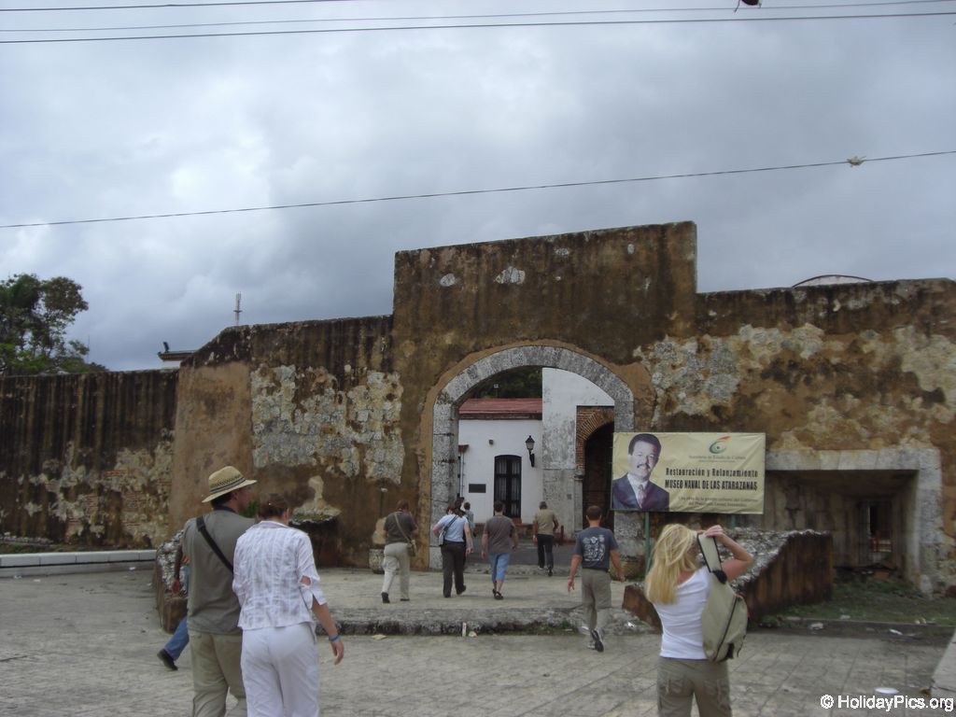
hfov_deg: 49.0
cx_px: 478
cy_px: 358
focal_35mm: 38
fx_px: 1049
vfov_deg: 37.7
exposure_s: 1/250
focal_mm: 6.2
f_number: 8
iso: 64
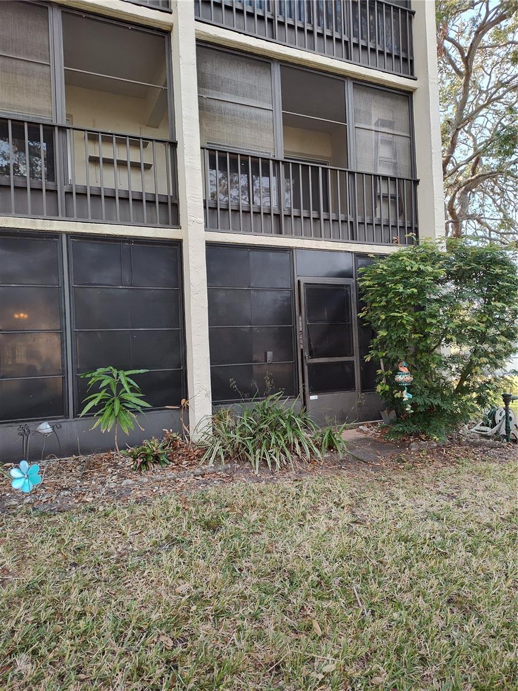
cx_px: 259
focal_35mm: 23
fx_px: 459
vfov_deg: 73.9
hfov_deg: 58.9
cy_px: 346
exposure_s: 1/310
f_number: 1.88
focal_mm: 5.56
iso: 100
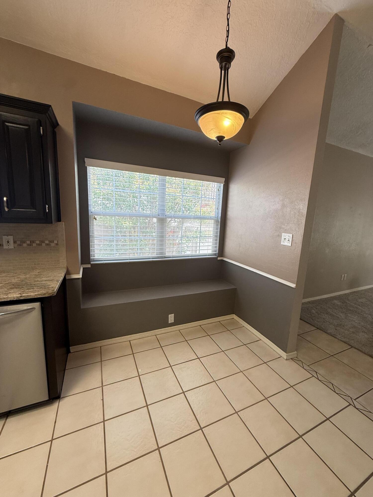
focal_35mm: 14
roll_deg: -2.8
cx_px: 186
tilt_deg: -7.0
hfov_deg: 85.7
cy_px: 248
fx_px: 201
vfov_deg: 102.1
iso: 160
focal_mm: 2.22
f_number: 2.2
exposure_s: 1/120
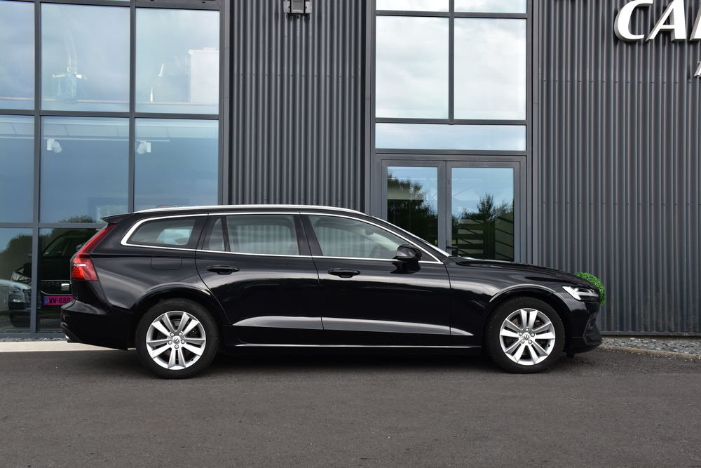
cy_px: 234
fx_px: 759
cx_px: 350
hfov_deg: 49.5
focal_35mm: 39
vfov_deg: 34.2
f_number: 9
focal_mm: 26
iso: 400
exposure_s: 1/125
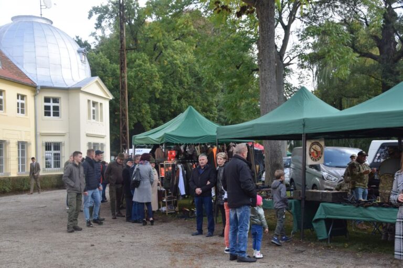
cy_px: 134
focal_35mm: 42
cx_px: 202
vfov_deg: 31.9
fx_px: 470
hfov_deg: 46.4
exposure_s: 1/250
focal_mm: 28
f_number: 8
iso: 400
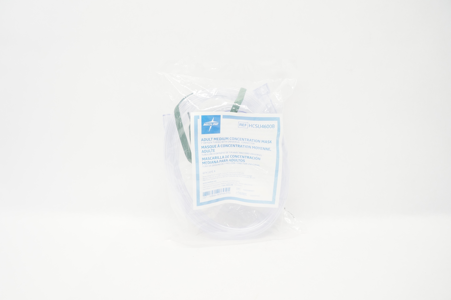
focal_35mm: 27
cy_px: 150
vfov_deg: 47.8
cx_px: 226
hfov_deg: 67.4
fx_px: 338
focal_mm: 18
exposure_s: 1/80
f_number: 5
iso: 800
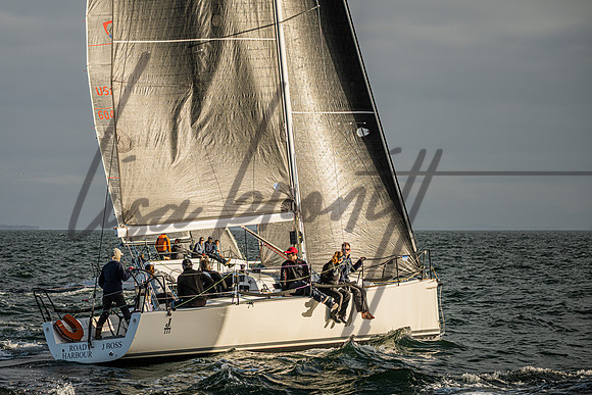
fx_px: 2128
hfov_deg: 15.8
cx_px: 212
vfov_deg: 10.6
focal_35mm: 129
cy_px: 215
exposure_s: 1/1000
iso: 80
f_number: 4.5
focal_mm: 100
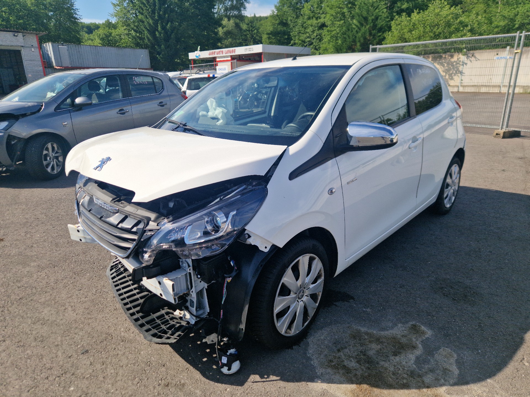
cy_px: 198
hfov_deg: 73.9
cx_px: 265
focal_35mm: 23
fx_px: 352
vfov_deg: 58.9
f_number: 1.8
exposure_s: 1/1667
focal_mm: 5.4
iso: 50
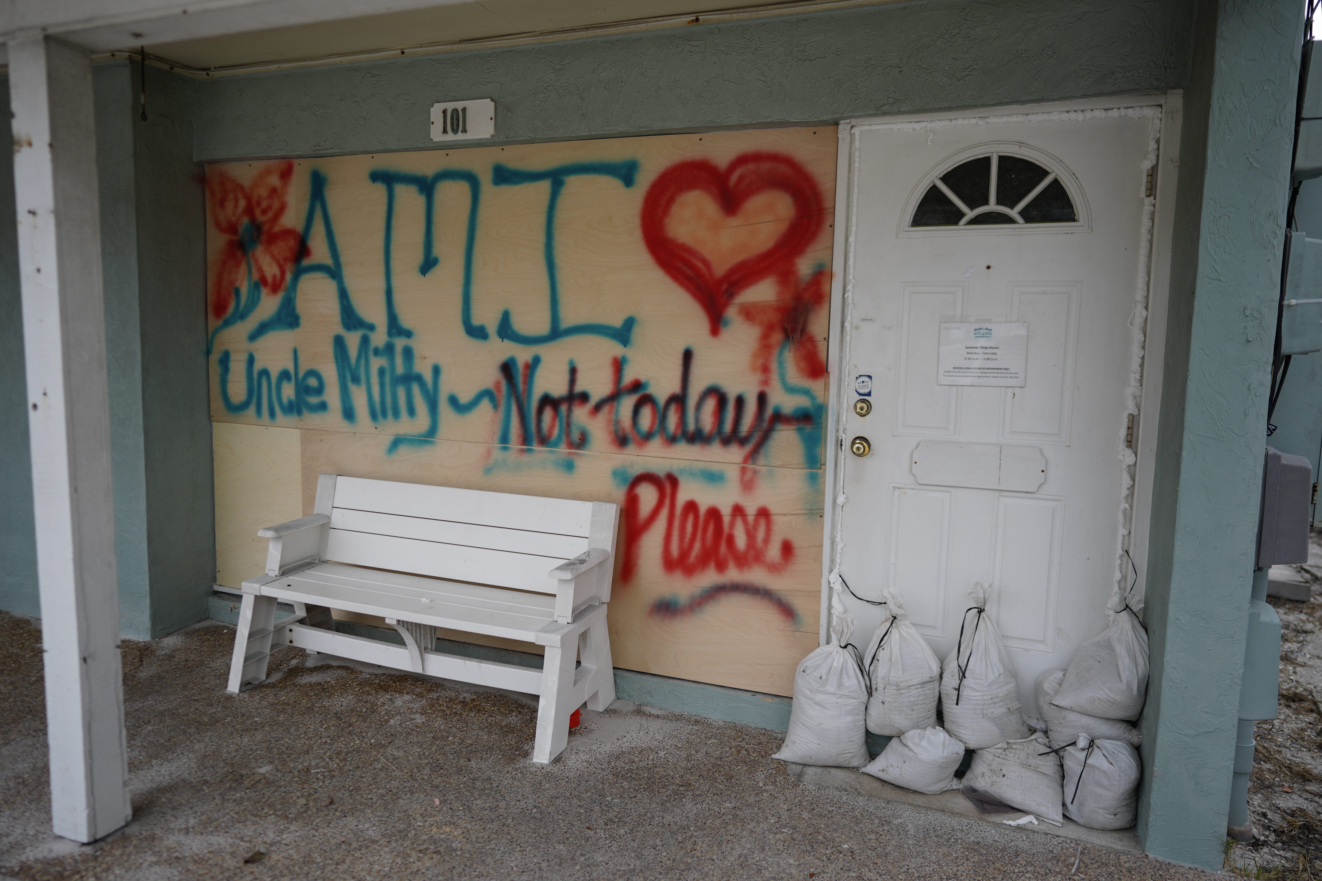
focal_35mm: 24
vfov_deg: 53.1
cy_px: 440
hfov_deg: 73.7
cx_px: 661
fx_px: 881
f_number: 1.4
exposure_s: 1/3200
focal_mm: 24
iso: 125
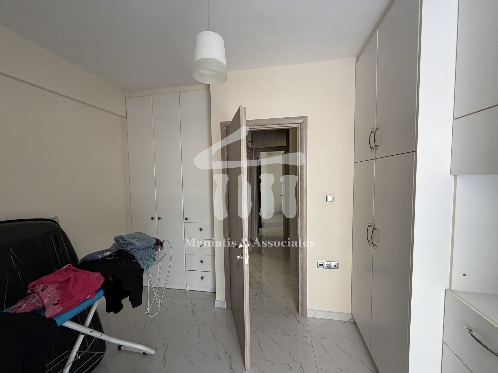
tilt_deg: -3.4
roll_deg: +0.7
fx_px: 201
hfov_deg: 102.1
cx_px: 249
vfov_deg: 85.7
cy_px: 186
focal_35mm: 14
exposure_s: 1/109
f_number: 2.2
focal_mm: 2.22
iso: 320
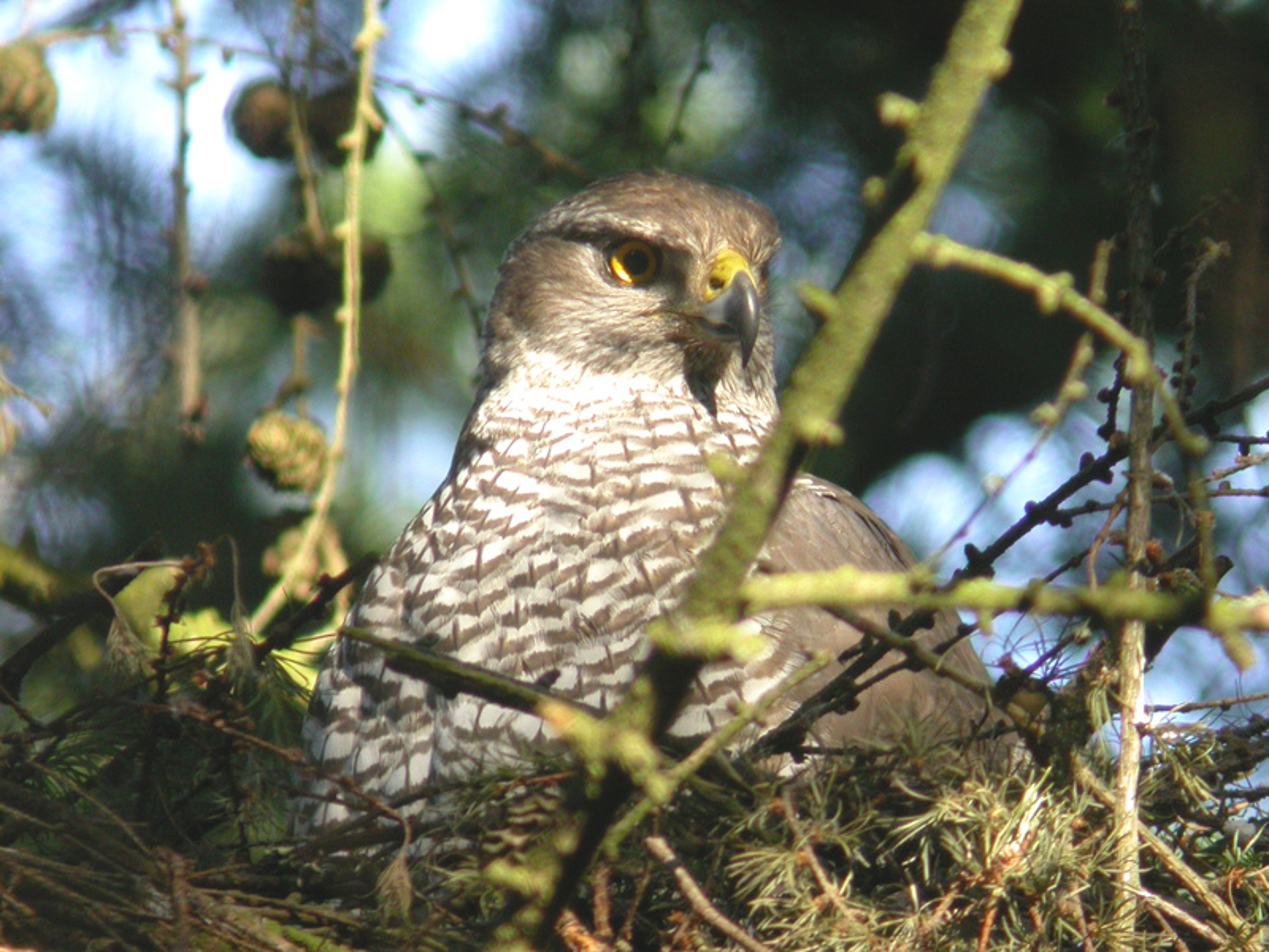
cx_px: 634
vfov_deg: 9.6
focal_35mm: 154
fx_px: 5646
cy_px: 476
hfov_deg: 12.8
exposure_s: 1/72.6
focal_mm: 32
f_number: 5.1
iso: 200
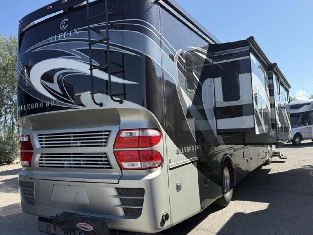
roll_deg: +1.5
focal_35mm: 31
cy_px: 122
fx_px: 280
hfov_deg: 58.1
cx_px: 136
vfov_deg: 45.5
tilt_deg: +2.5
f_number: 1.78
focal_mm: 6.76
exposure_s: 1/3021
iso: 100
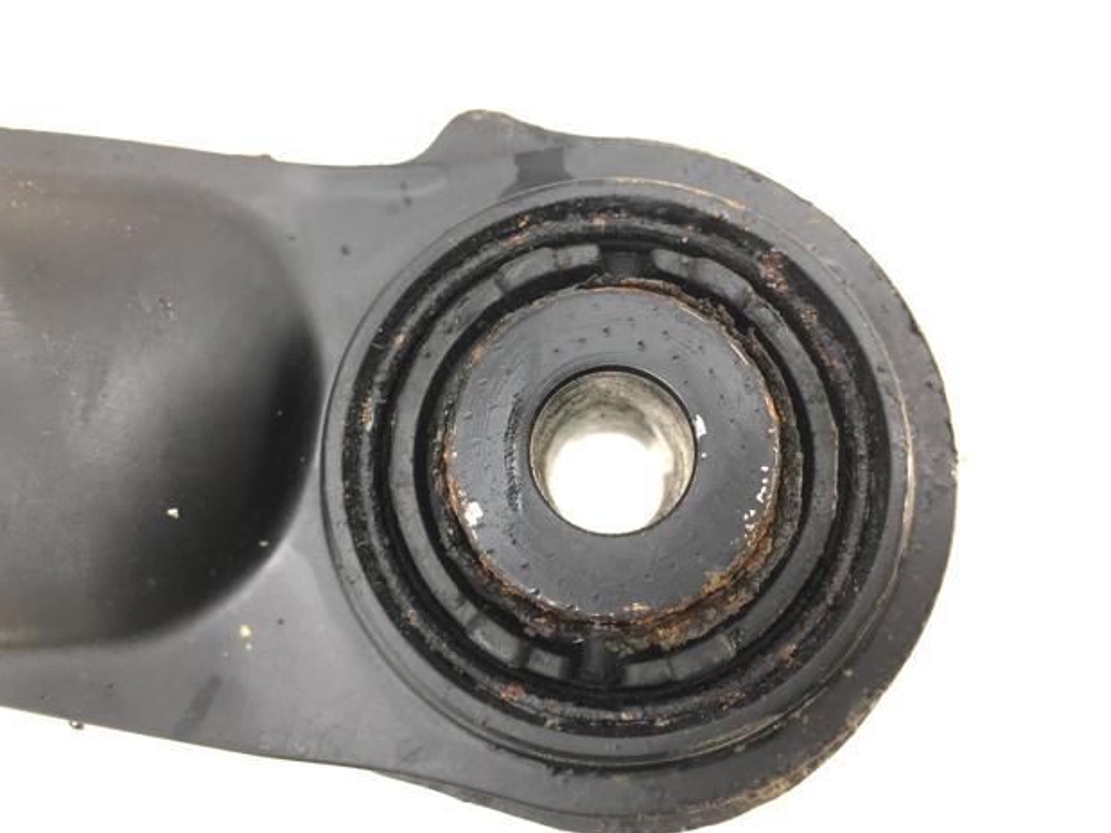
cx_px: 558
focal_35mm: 30
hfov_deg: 60.0
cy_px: 424
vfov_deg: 46.8
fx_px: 963
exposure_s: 1/50
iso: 25
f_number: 2.2
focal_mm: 4.15
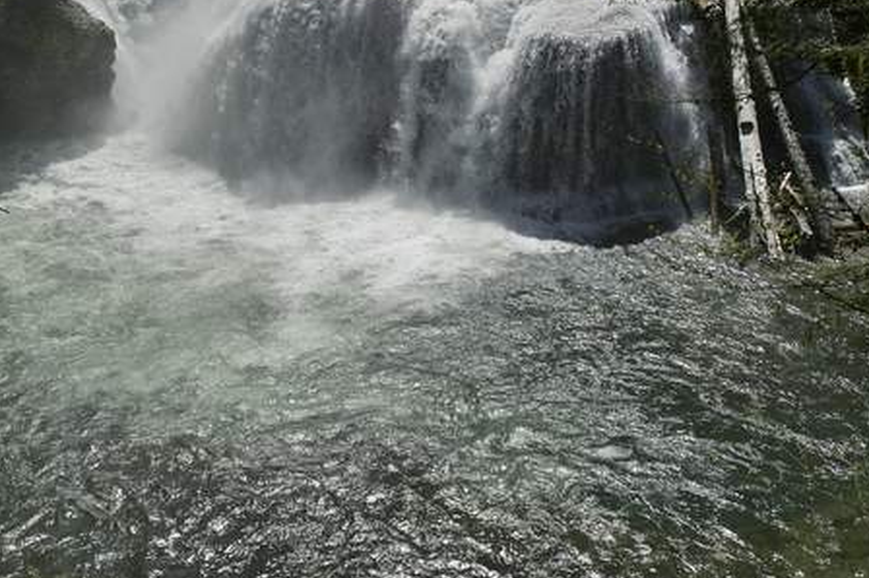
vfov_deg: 26.3
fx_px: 1206
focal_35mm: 50
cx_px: 367
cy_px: 88
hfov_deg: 39.5
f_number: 9
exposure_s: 1/200
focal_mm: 16.6
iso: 100
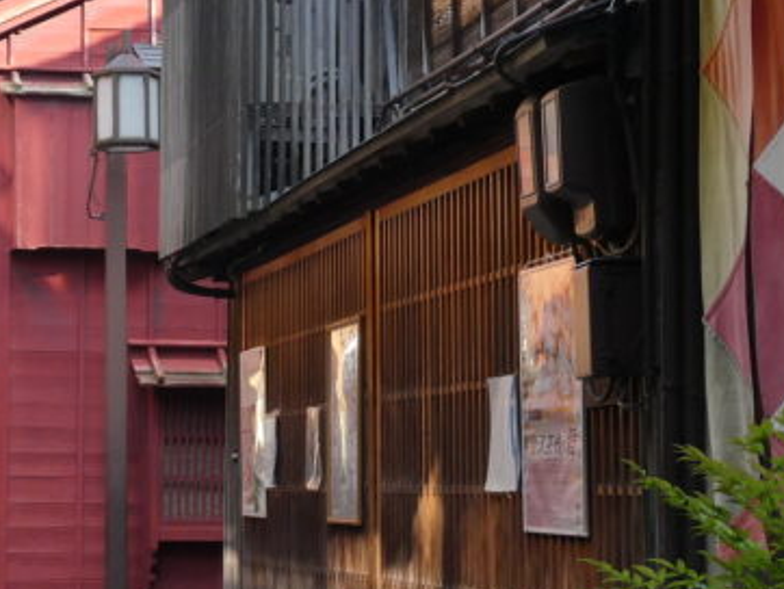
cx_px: 84
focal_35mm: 99
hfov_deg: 19.5
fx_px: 2244
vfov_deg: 15.0
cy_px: 325
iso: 80
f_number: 3.7
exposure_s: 1/100
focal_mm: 6.3
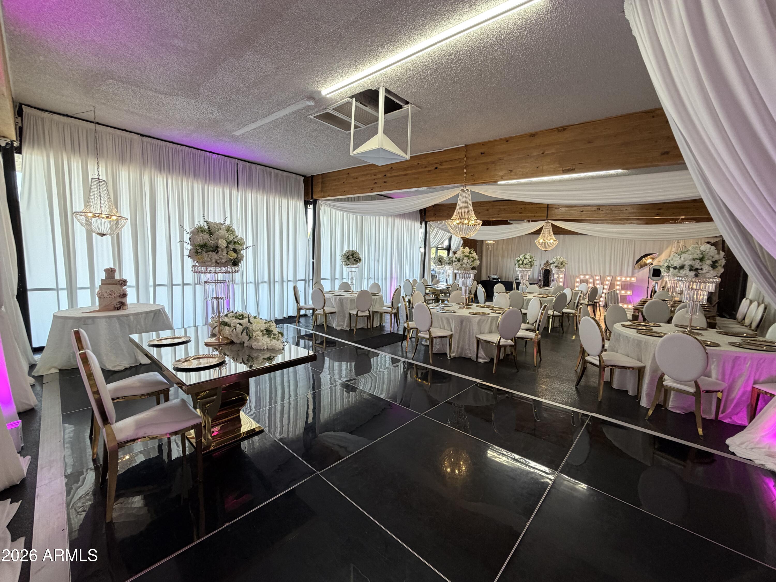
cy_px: 291
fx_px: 314
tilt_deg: -5.9
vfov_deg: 85.7
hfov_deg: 102.1
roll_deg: -1.5
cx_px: 388
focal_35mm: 14
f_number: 2.2
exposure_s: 1/120
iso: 160
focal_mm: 2.22
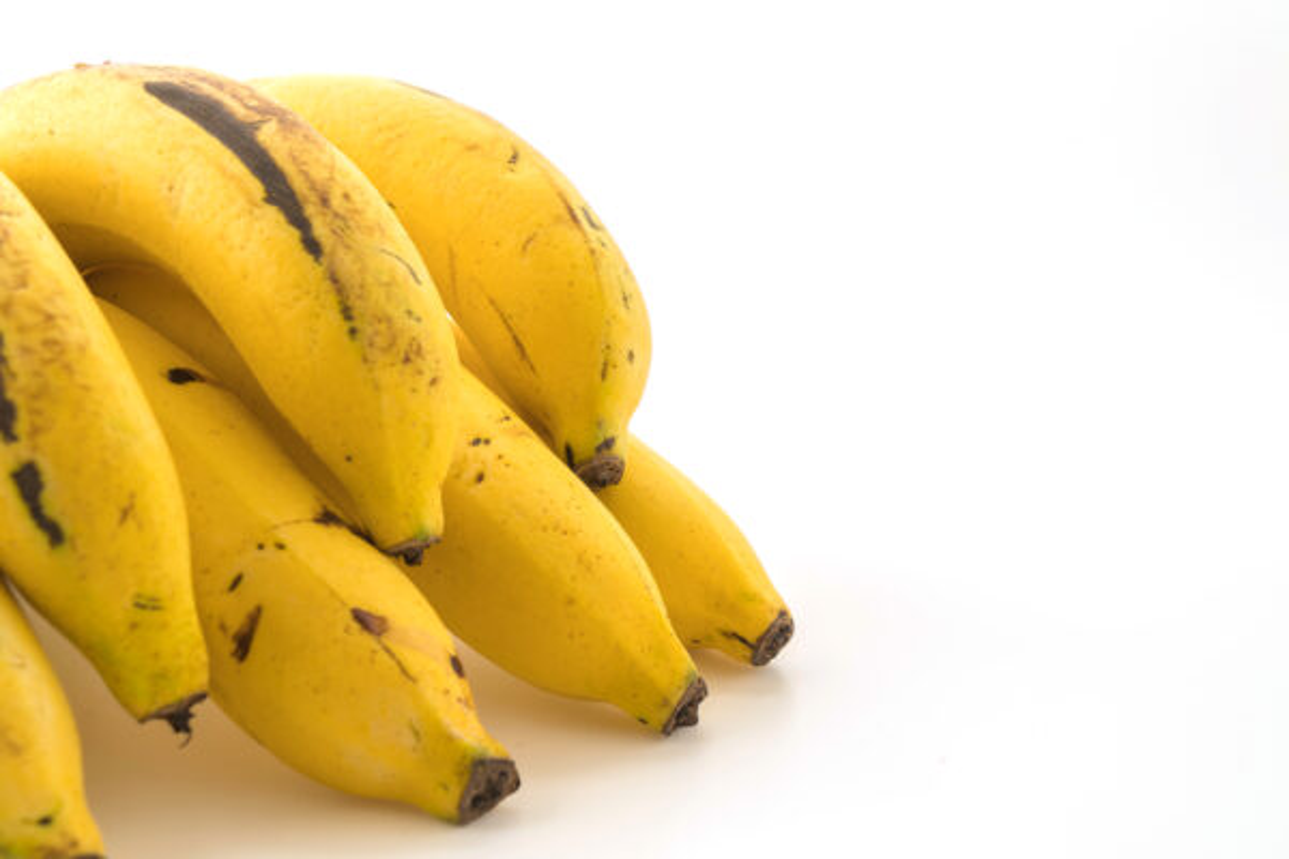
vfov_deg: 19.5
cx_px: 644
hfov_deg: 28.8
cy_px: 430
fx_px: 2506
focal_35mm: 70
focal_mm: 70
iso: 200
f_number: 11
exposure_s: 1/100
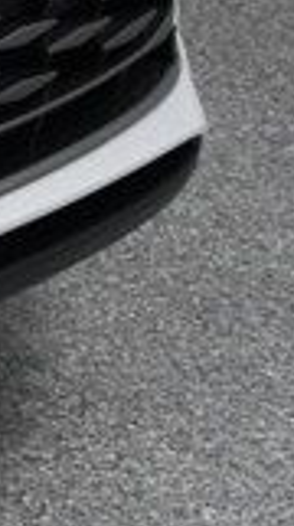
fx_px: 3620
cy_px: -415
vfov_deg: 8.0
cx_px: -1307
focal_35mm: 260
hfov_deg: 4.0
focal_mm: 26
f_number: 13
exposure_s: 1/160
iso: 100
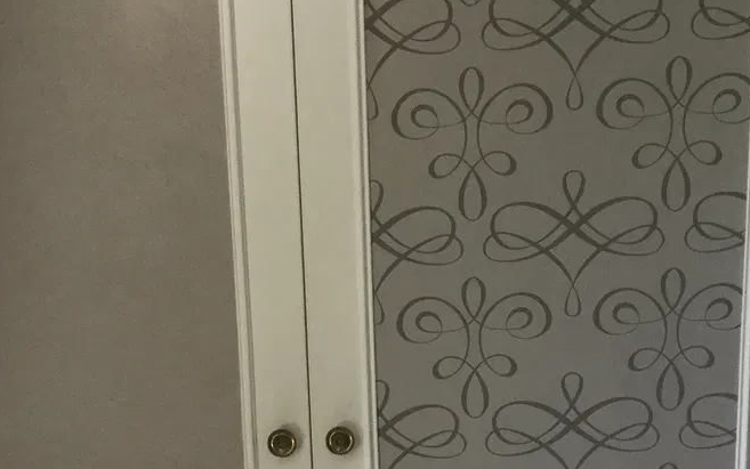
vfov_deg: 15.4
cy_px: 634
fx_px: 1636
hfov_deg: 25.8
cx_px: 328
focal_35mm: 80
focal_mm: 3.3
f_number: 2.4
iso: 25
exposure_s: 1/33
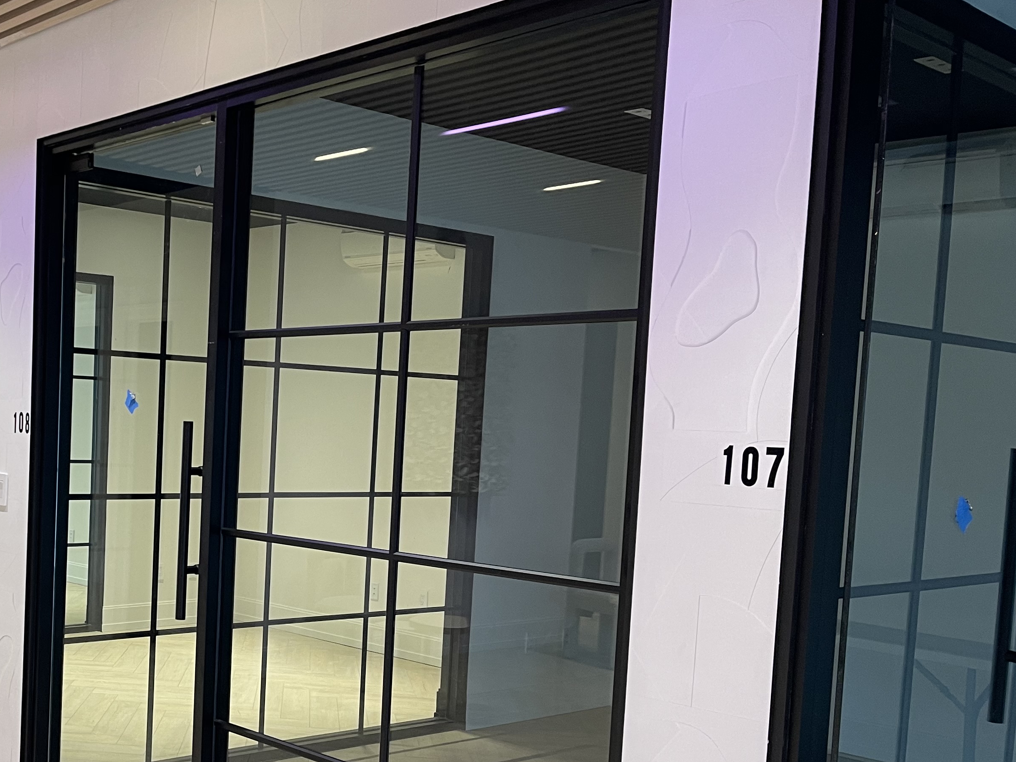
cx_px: 164
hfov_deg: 42.2
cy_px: 507
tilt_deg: -4.9
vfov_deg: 34.0
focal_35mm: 42
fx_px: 1233
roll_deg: -1.7
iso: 100
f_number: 1.6
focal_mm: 5.1
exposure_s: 1/60
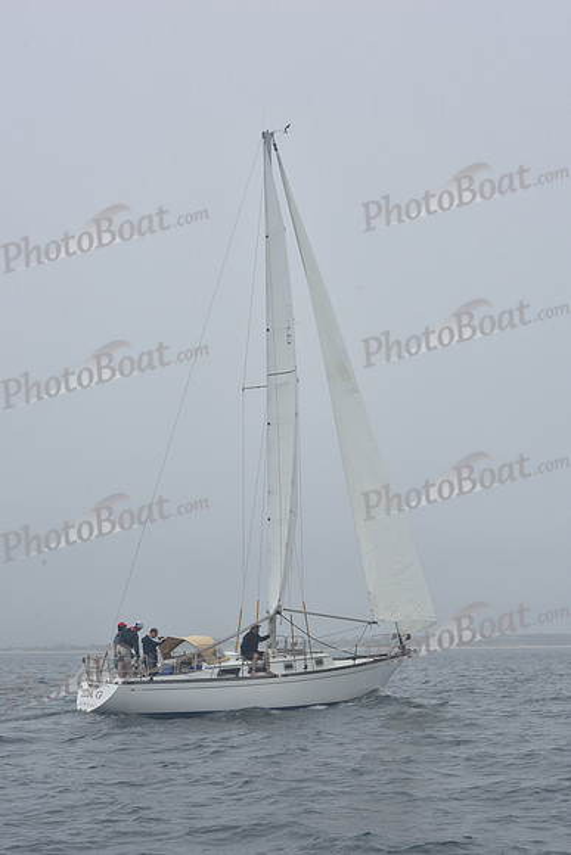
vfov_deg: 28.8
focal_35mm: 70
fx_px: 1664
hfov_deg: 19.5
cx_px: 286
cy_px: 428
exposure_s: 1/800
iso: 250
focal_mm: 70
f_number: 11
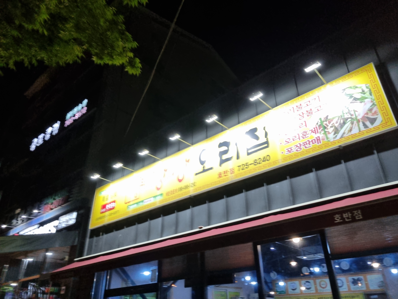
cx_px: 199
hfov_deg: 67.3
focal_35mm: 26
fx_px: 299
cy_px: 150
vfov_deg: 53.1
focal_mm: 5.4
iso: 250
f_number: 1.8
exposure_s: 1/120
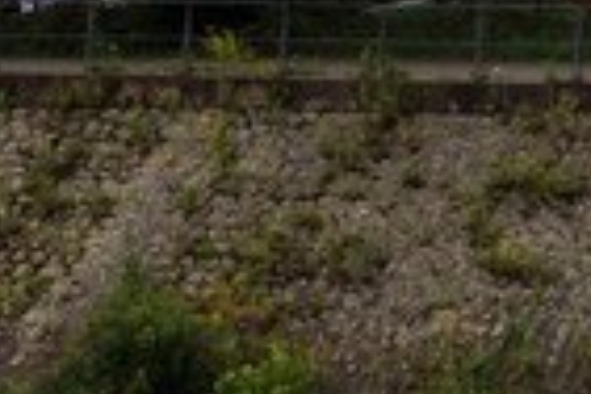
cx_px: -734
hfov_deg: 2.0
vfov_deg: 1.4
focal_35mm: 1003
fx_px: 16468
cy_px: -597
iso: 100
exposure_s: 1/800
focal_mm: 105
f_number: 4.5
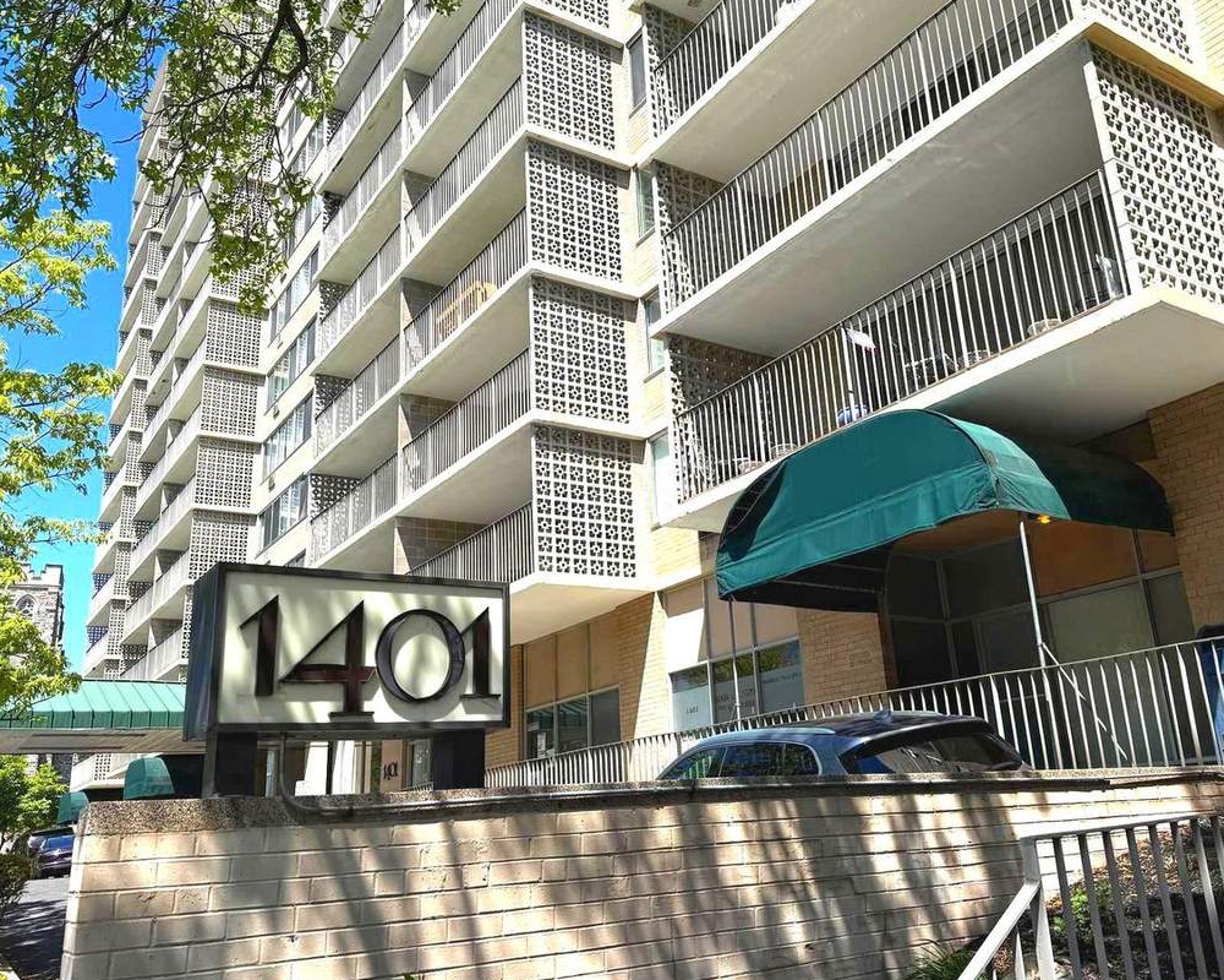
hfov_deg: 58.5
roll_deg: +3.9
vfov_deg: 48.5
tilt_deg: +18.9
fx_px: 1087
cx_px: 698
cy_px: 467
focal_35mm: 30
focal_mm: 6.76
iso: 80
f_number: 1.78
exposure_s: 1/5714
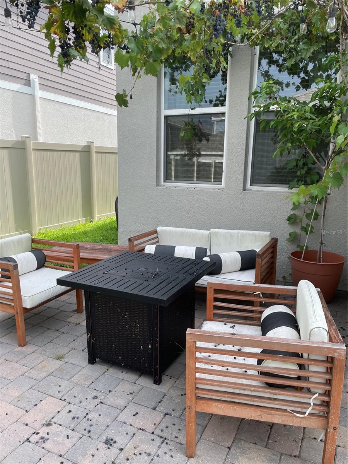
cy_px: 232
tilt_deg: -10.6
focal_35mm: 26
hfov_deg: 53.1
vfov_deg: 67.3
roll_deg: -1.2
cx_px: 174
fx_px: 349
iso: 32
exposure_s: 1/550
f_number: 1.6
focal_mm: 4.2
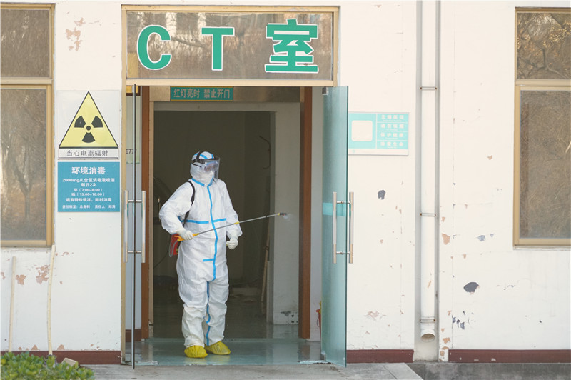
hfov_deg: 14.6
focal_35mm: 141
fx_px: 2235
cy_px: 190
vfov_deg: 9.7
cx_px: 286
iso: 1600
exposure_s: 1/500
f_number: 6.3
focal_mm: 141
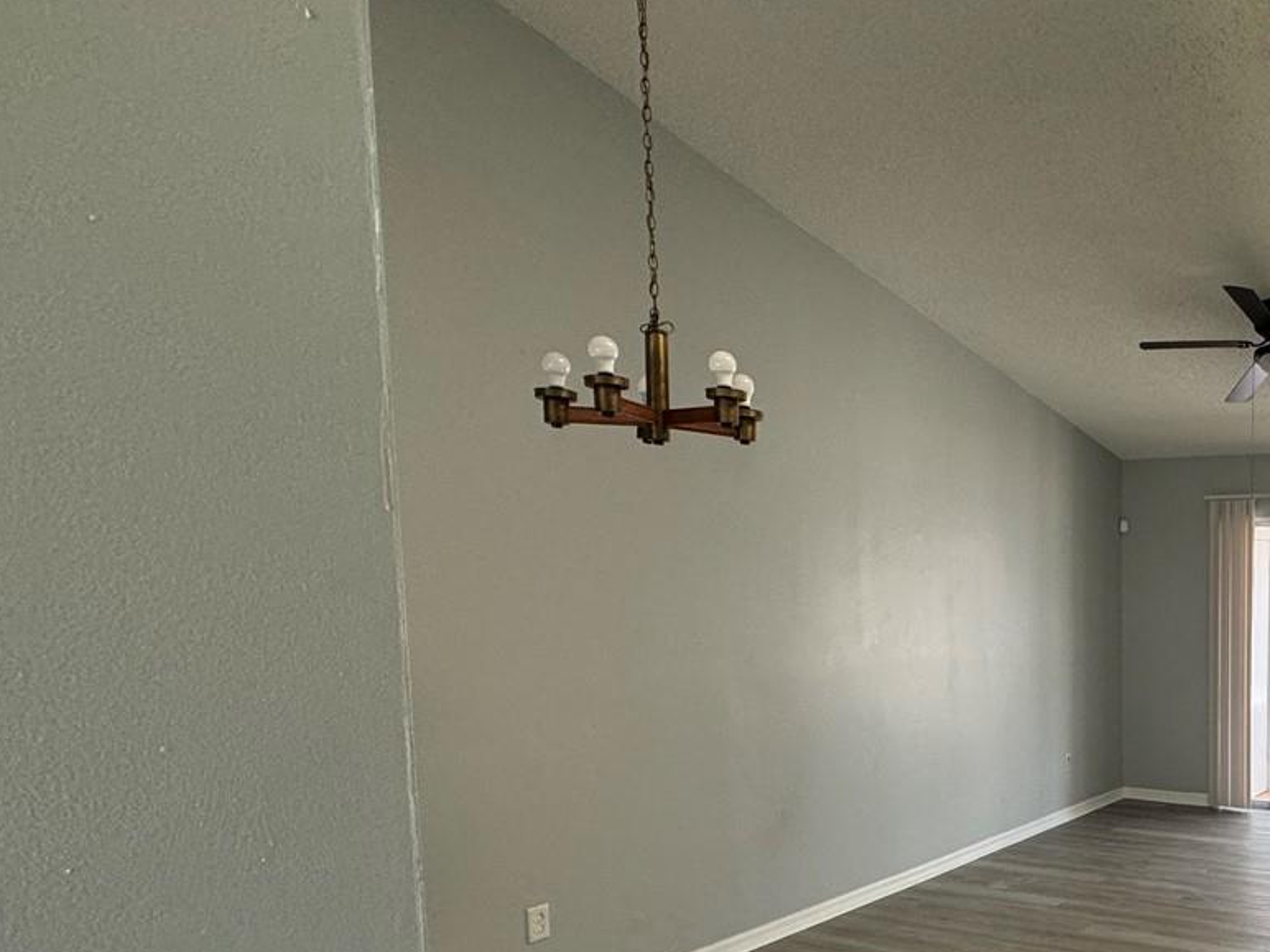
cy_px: 686
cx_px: 1152
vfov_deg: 46.9
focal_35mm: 29
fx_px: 1064
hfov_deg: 53.6
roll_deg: -0.7
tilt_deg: -5.5
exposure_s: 1/99
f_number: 2.2
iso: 200
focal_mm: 2.22
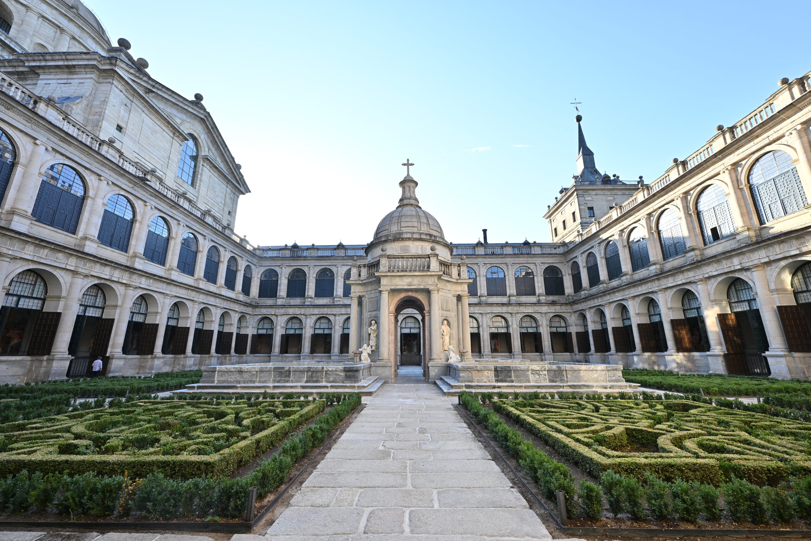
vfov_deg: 81.2
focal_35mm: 14
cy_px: 270
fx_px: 315
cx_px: 406
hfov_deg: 104.3
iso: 160
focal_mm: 14
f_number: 9
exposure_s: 1/80
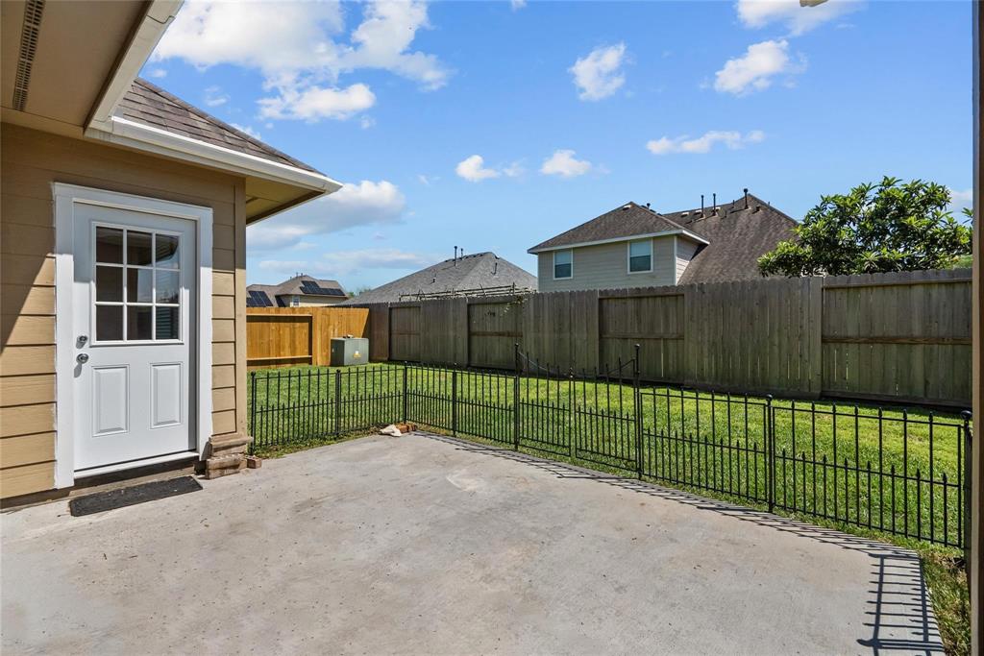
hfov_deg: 96.7
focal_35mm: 16
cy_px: 328
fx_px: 437
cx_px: 492
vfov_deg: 73.8
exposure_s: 1/1600
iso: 2500
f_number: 8
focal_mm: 16
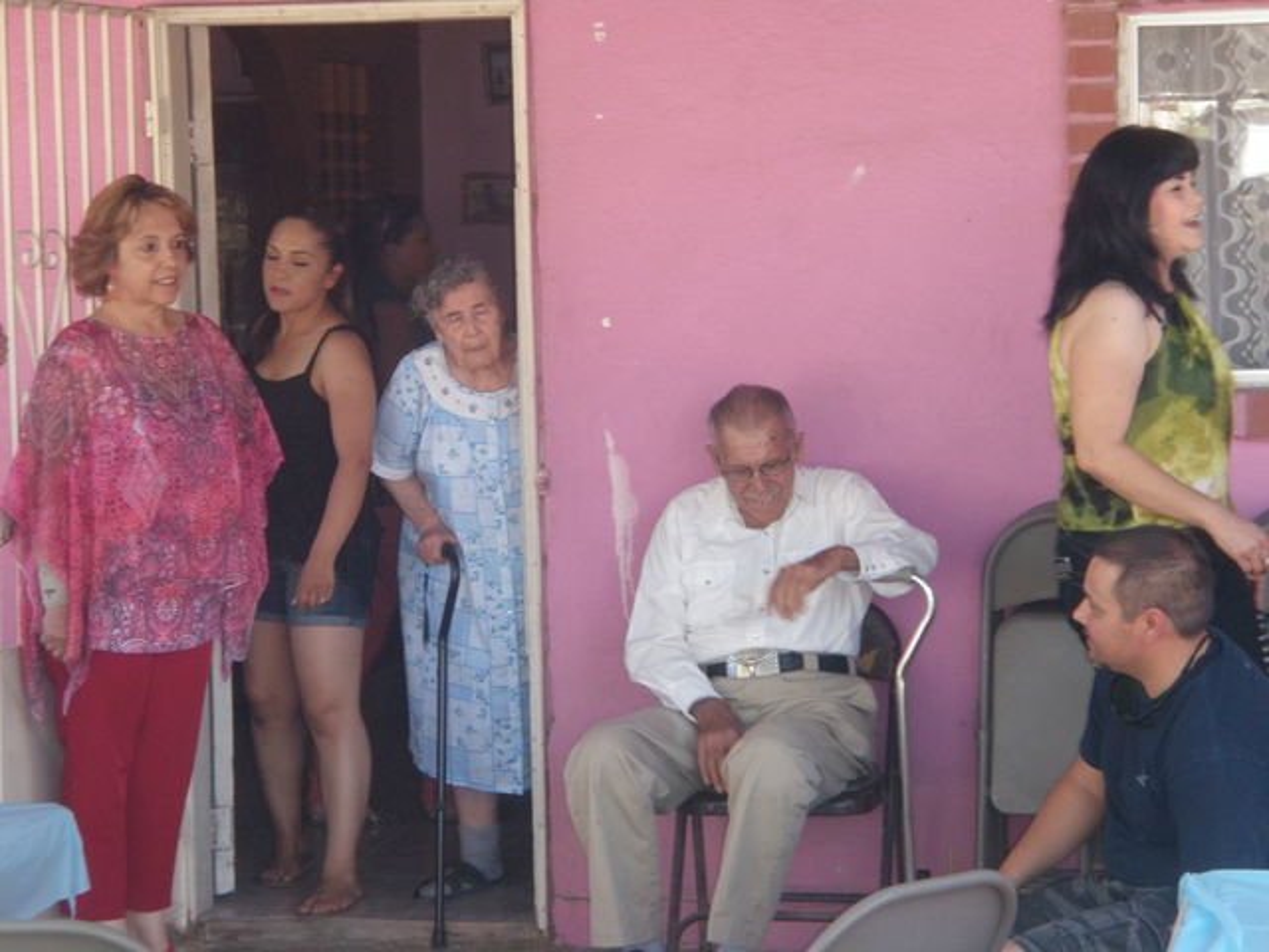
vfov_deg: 14.4
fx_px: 3776
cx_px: 634
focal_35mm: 103
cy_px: 476
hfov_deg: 19.1
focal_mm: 18.28
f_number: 4.8
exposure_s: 1/80
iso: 200
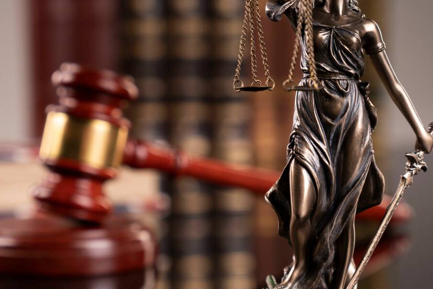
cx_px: 115
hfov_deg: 16.7
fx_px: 1468
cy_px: 128
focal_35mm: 122
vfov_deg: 11.2
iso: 50
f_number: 4
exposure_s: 1/160
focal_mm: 68
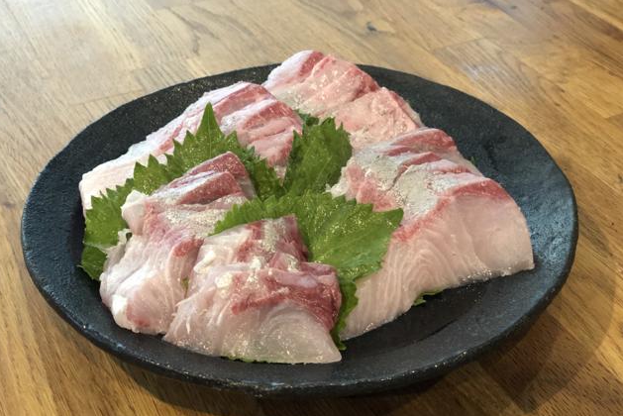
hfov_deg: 36.2
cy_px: 236
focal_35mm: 55
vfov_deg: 24.6
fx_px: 952
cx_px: 308
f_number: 2.4
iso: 160
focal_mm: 6
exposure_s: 1/11
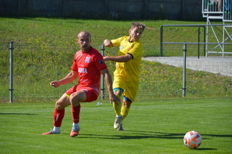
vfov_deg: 7.3
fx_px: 1215
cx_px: 116
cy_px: 77
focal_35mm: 189
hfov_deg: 10.9
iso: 400
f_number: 7.1
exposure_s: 1/2000
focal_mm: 125
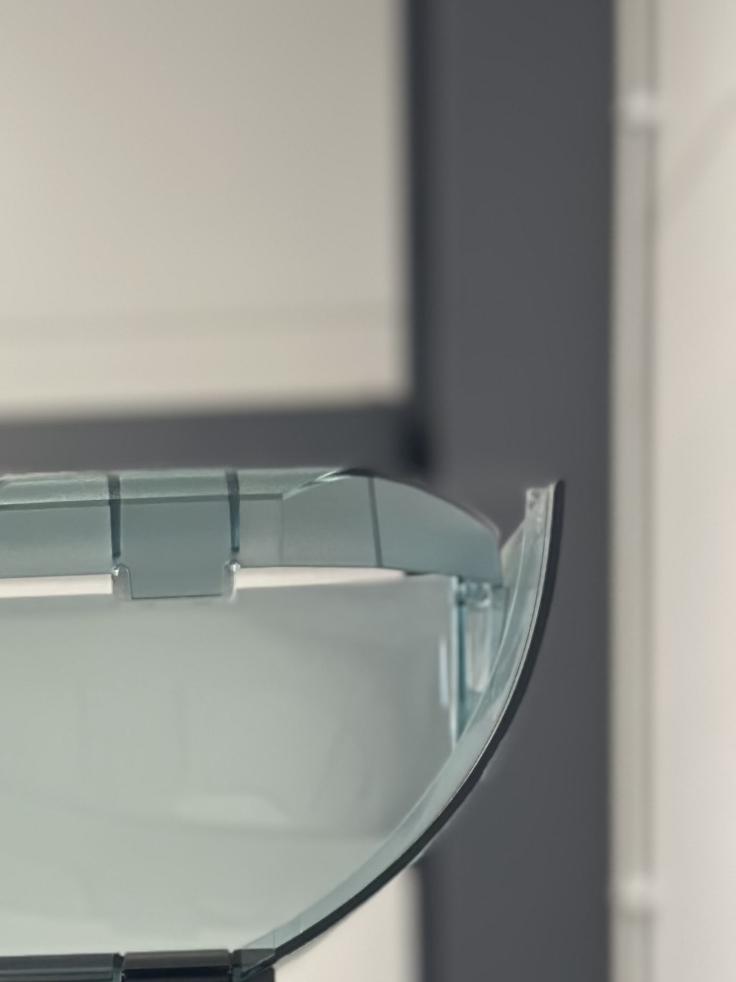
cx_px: -283
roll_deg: +0.8
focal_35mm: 133
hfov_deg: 10.8
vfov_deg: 14.4
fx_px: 3771
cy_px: 1123
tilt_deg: +1.7
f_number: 1.78
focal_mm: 6.86
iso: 80
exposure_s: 1/141
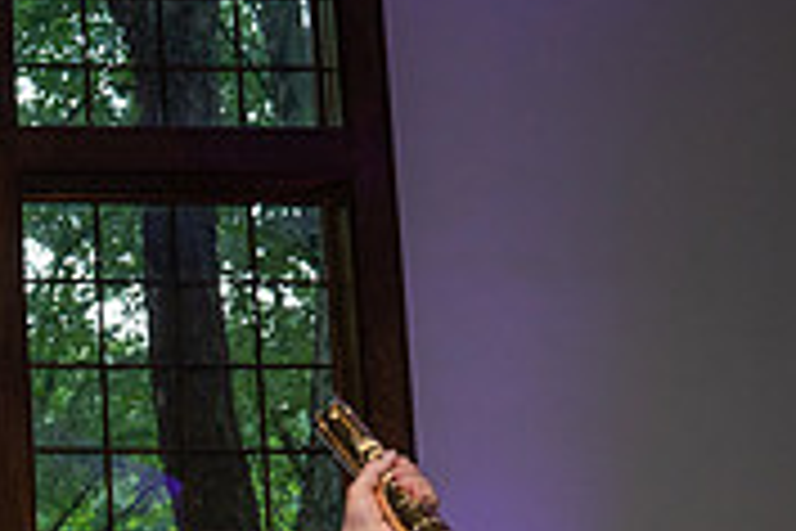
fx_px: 2056
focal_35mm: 93
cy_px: 727
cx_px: -472
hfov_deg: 18.7
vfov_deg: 14.0
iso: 2000
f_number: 5.6
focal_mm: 28
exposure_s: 1/200
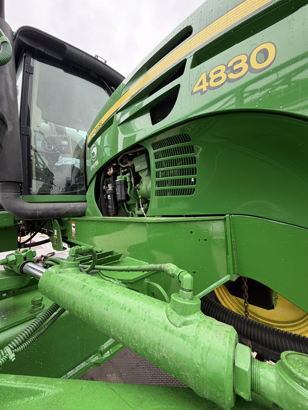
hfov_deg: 85.7
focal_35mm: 14
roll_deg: +0.8
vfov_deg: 102.1
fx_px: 166
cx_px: 154
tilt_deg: +0.5
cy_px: 205
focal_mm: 2.22
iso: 64
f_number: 2.2
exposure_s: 1/121
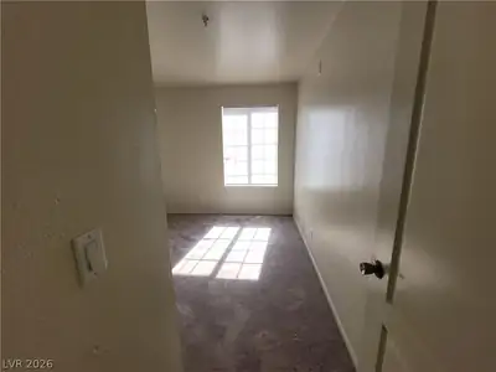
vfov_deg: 89.9
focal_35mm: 13
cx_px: 248
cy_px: 186
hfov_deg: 106.2
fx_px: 186
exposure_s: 1/132
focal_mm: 2.2
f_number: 2.2
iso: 64
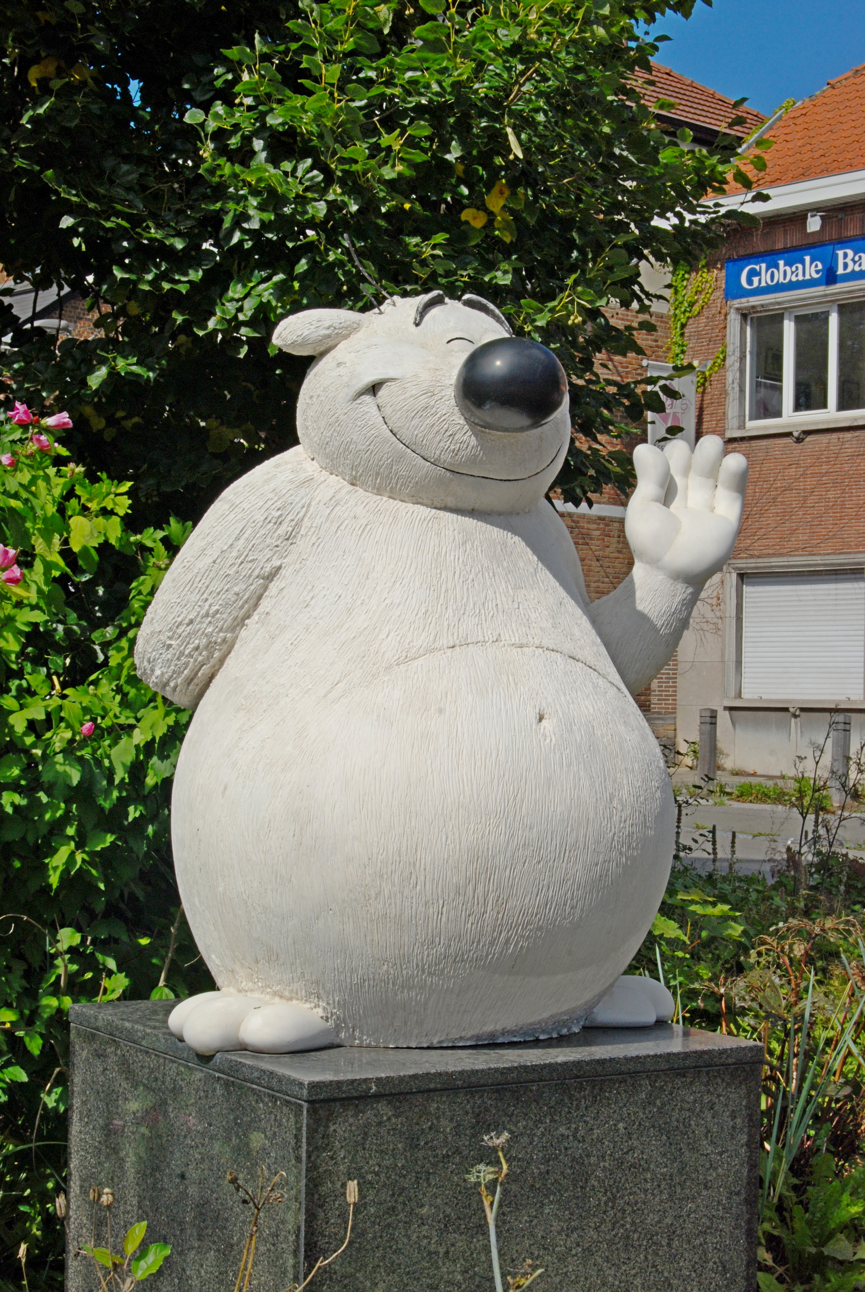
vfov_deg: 33.4
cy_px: 646
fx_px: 2156
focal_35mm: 60
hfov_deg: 22.7
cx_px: 432
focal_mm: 40
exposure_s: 1/200
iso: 200
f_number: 20
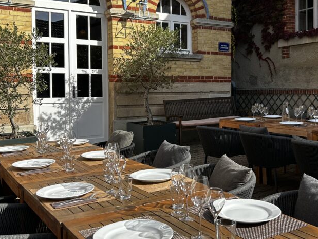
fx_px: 395
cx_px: 190
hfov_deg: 43.6
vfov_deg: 33.5
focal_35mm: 43
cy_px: 99
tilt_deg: -0.9
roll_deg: +1.0
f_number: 1.5
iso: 50
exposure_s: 1/2695
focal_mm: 5.7
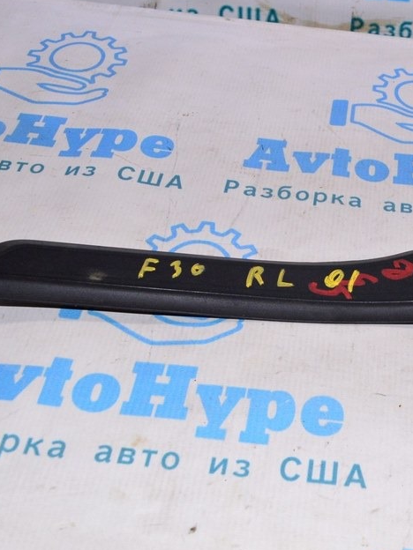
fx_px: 827
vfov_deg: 36.8
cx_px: 362
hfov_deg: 27.2
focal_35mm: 52
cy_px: 291
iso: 1600
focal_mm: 22
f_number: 8
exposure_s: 1/200
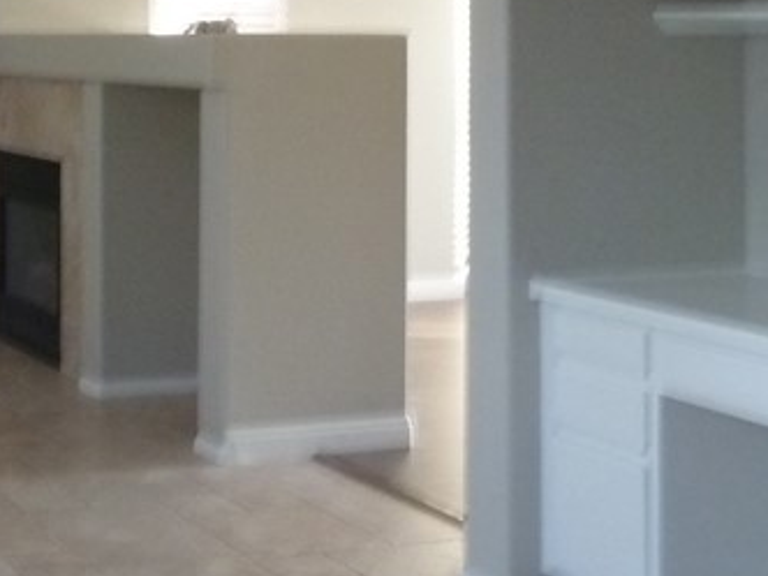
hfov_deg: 23.8
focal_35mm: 77
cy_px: 2
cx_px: -62
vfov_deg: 18.6
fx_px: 1708
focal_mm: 4.1
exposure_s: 1/30
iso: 320
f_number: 3.3
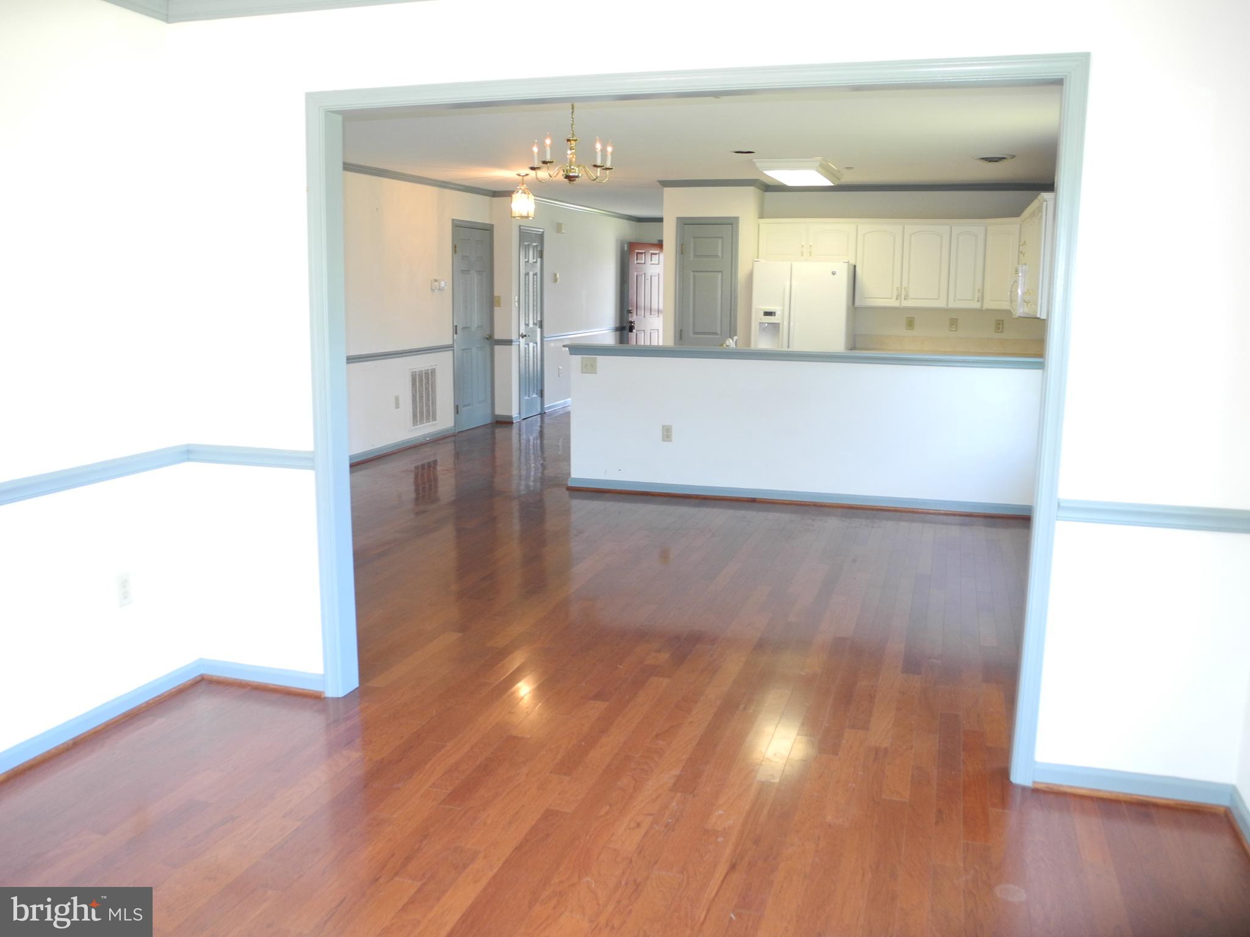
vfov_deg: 49.7
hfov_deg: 63.4
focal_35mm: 28
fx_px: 1011
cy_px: 468
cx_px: 625
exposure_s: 1/30
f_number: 2.8
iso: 148
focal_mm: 6
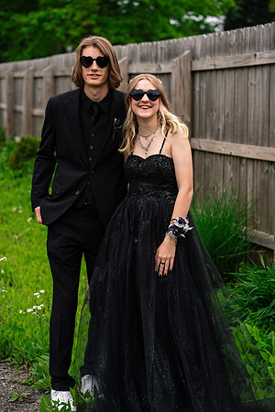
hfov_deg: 16.1
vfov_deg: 23.9
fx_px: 974
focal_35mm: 85
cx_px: 138
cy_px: 206
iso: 400
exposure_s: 1/1000
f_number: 3.5
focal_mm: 85
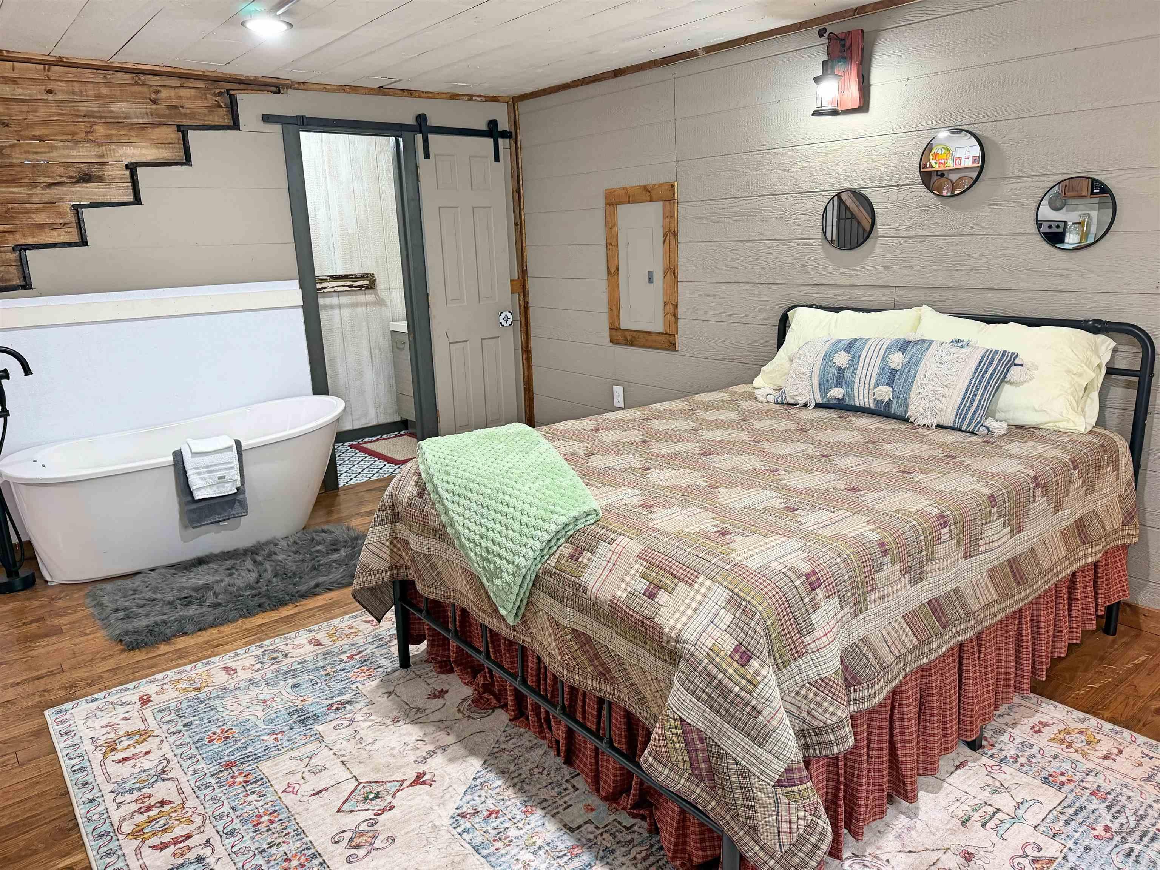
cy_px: 435
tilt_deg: -13.0
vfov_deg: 56.8
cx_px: 580
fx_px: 804
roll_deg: +2.1
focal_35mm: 24
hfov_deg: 71.6
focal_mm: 6.76
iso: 200
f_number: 1.78
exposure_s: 1/60
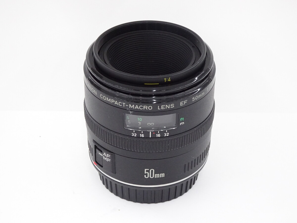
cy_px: 112
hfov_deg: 25.0
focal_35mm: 78
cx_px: 148
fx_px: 669
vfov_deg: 18.9
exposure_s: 1/80
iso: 800
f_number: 5
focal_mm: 13.26
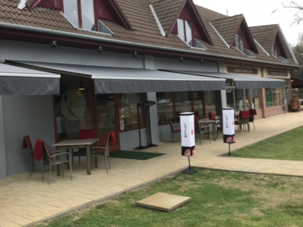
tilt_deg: -0.5
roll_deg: +0.0
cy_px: 98
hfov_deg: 50.1
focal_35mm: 37
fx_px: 324
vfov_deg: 38.6
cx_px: 137
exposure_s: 1/108
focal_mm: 3.99
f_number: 1.8
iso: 20
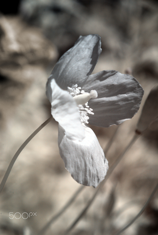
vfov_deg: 7.8
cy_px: 118
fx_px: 1722
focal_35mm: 262
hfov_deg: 5.3
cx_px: 79
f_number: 10
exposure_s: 1/160
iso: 200
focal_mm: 175
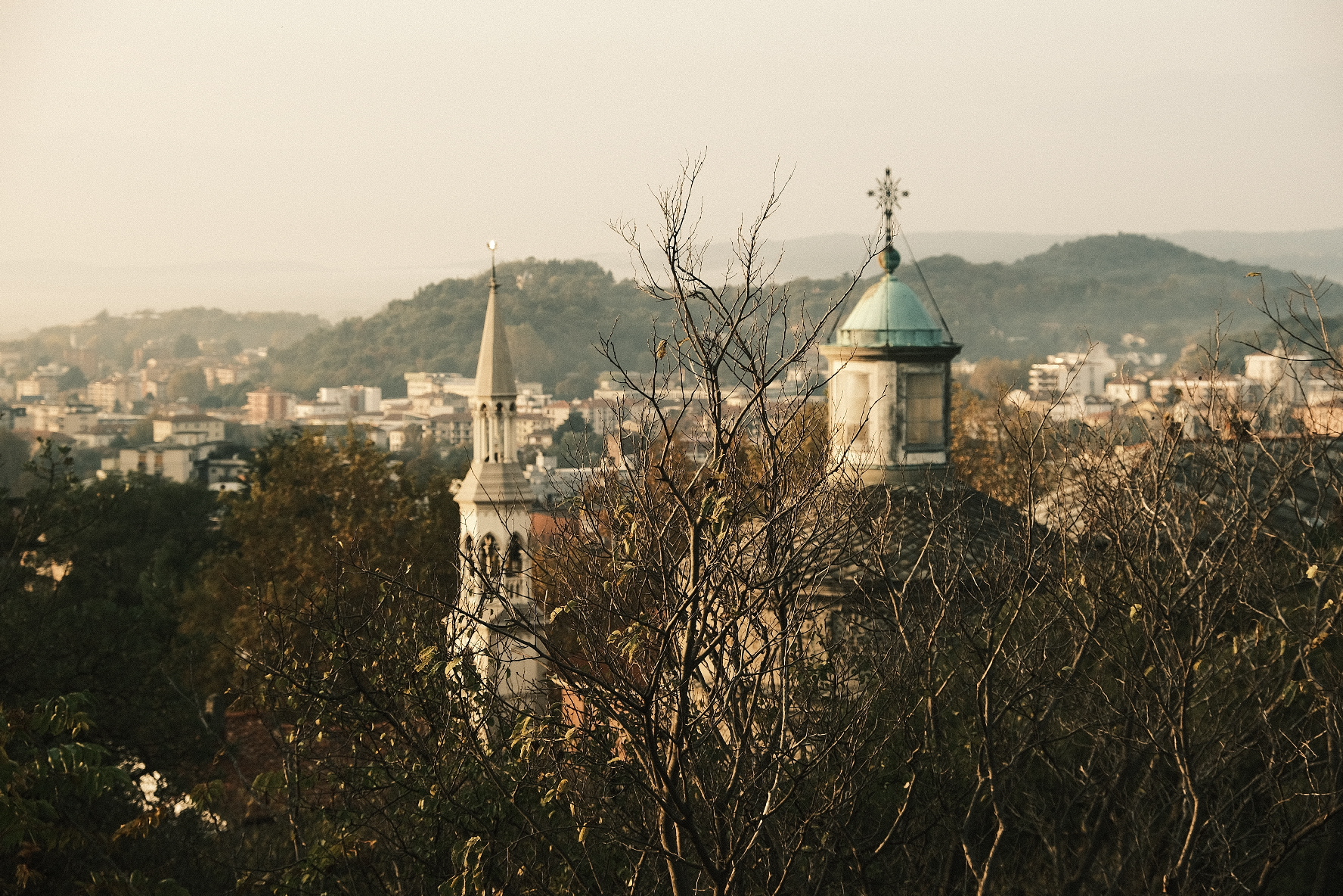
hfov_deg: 24.5
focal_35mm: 83
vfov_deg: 16.5
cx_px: 672
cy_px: 448
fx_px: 3096
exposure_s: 1/320
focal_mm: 55
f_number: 6.4
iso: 640
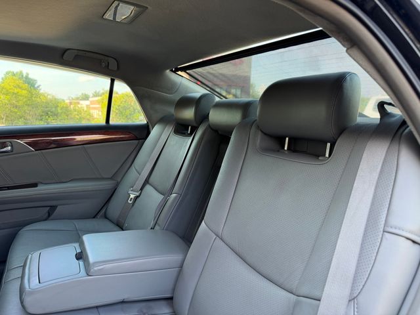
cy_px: 158
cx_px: 210
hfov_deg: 71.6
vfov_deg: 56.8
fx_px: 291
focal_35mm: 24
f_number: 1.78
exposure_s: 1/204
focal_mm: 6.76
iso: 125
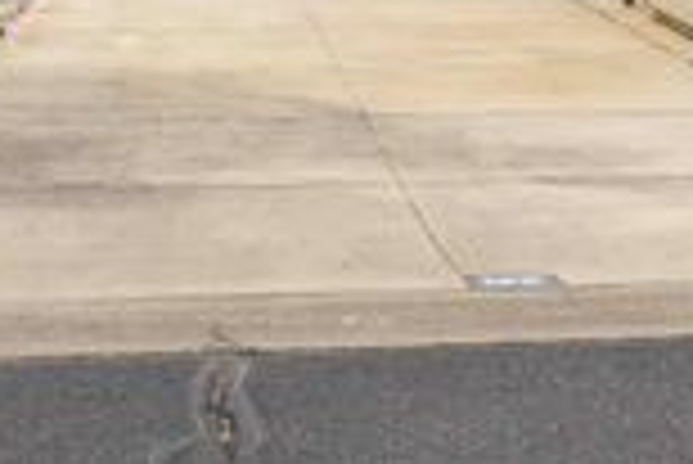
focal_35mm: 146
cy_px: -273
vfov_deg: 9.1
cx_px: 567
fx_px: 2813
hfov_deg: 14.0
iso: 100
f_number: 8
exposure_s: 1/400
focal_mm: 30
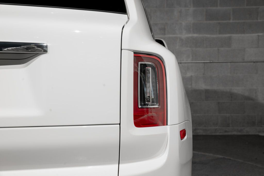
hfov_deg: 28.8
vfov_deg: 19.5
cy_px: 88
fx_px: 513
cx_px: 132
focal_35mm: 70
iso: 400
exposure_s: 1/125
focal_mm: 70
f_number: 9
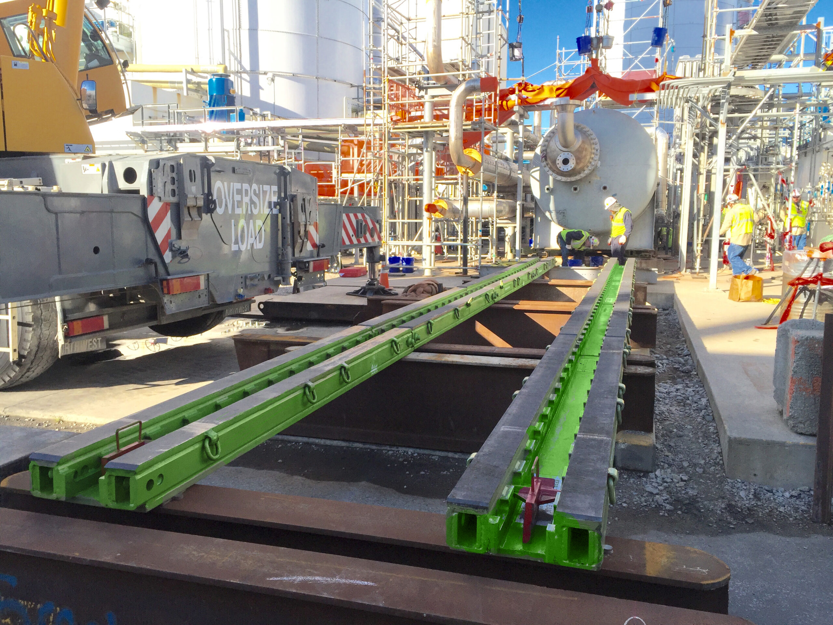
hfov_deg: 61.7
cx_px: 416
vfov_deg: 48.2
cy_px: 312
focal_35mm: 29
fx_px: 698
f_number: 2.2
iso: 32
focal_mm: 4.15
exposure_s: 1/1014
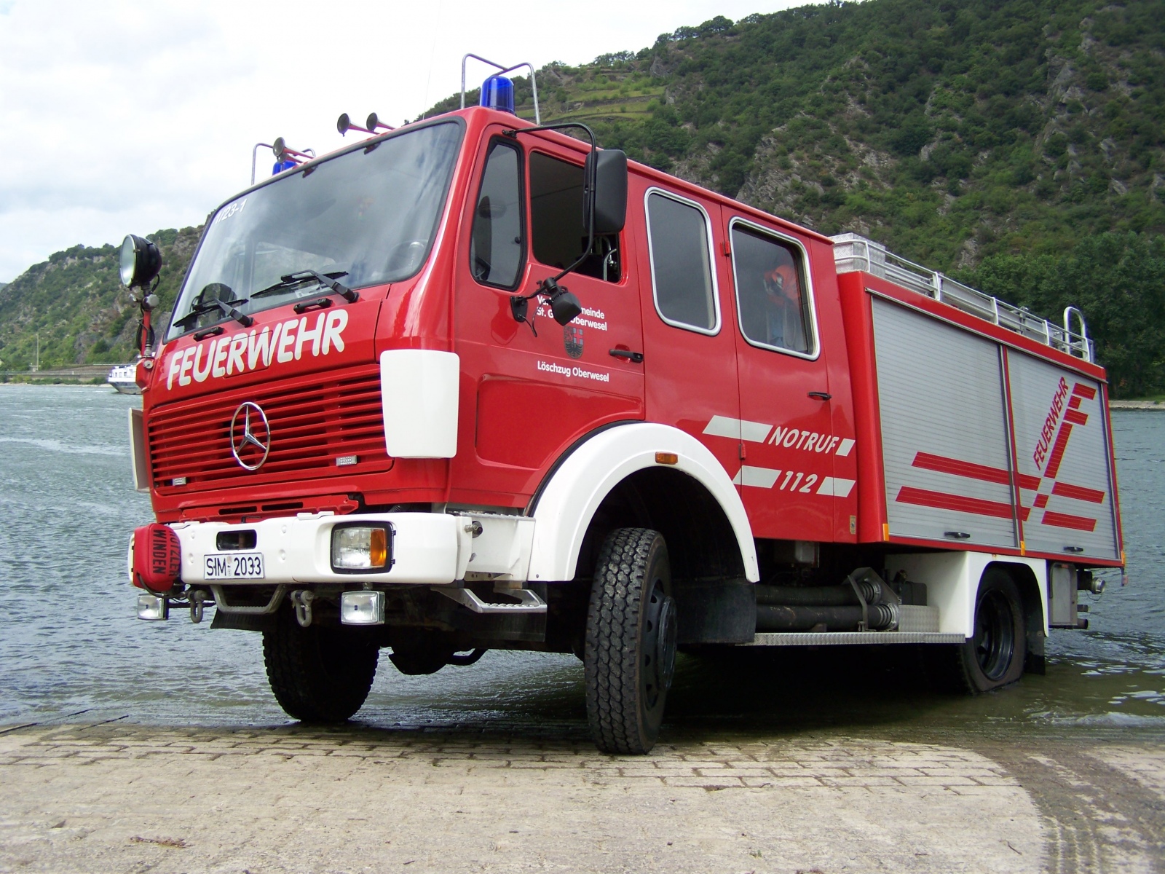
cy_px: 437
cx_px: 582
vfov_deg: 37.7
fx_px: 1279
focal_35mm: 38
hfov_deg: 49.0
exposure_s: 1/500
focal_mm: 6.3
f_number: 2.8
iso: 64
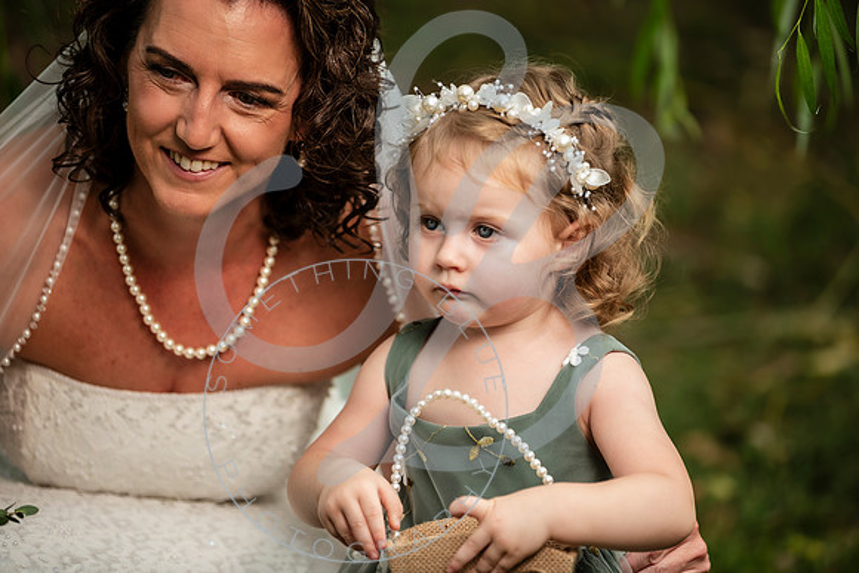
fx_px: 4415
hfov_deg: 11.1
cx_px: 430
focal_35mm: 185
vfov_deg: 7.4
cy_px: 286
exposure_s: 1/800
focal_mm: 185
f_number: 2.8
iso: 400
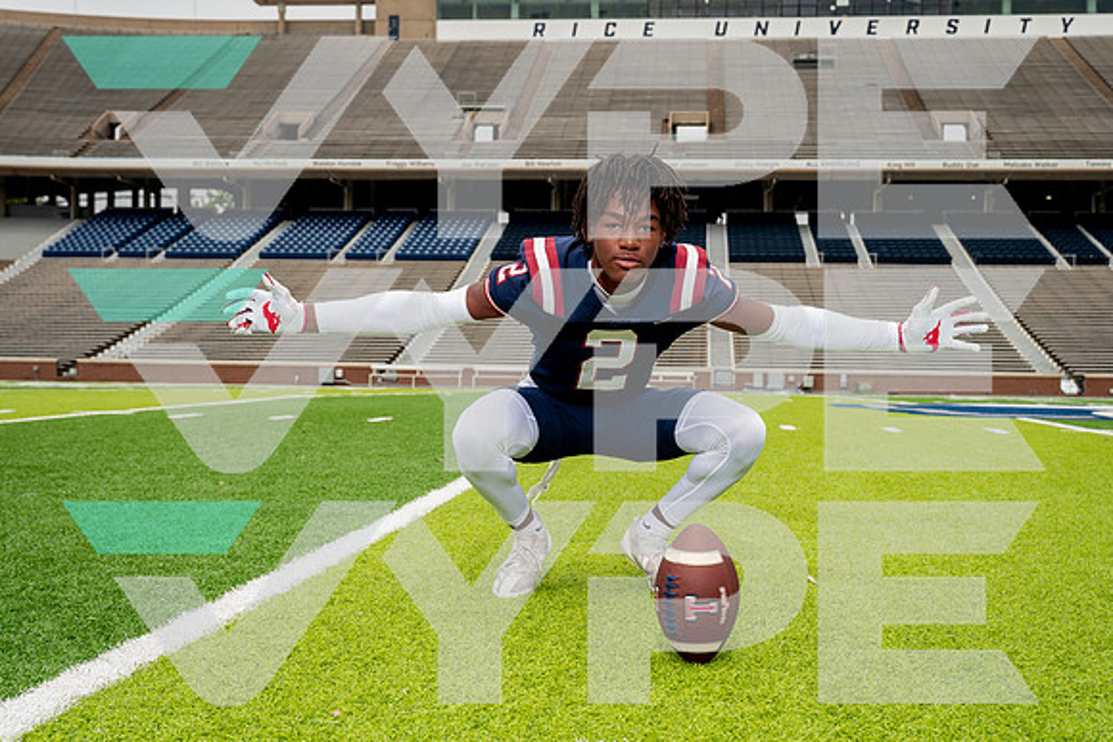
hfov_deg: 47.5
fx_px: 1264
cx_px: 585
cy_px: 390
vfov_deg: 32.7
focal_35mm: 41
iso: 100
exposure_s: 1/400
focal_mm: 38
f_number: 5.6
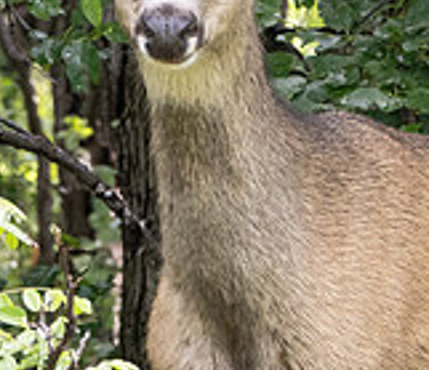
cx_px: 243
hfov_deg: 1.9
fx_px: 13255
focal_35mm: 1012
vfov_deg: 1.6
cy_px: 329
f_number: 6.3
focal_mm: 122
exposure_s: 1/160
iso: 500
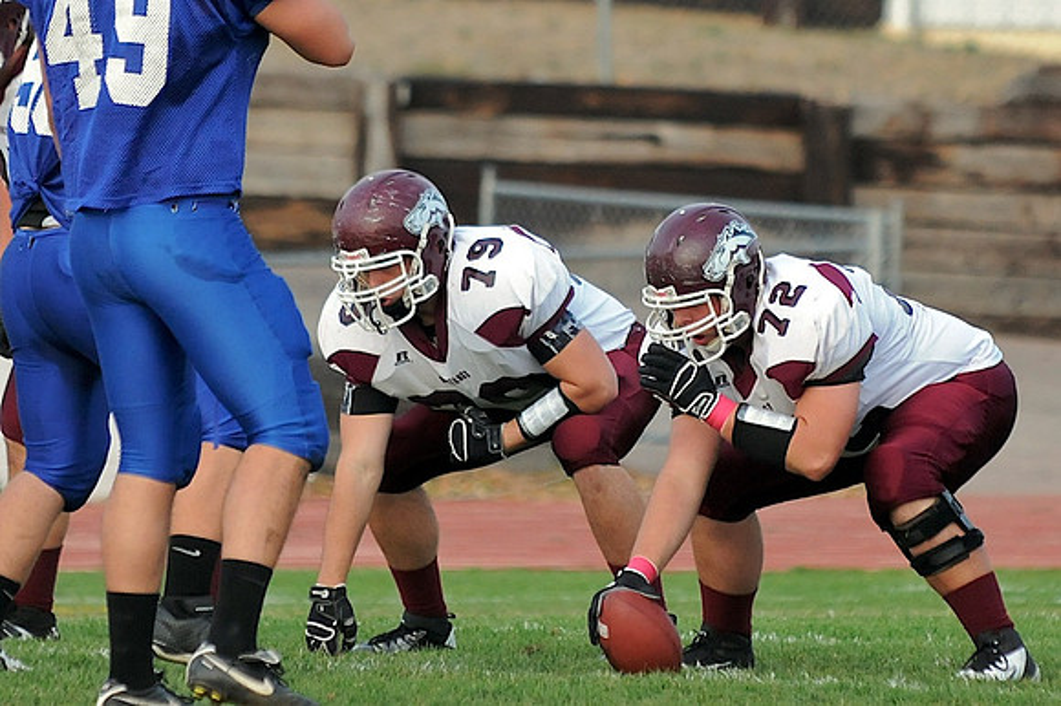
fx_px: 8836
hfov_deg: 6.9
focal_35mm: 300
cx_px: 530
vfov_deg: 4.6
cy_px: 353
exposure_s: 1/800
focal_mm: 200
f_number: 3.2
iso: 800
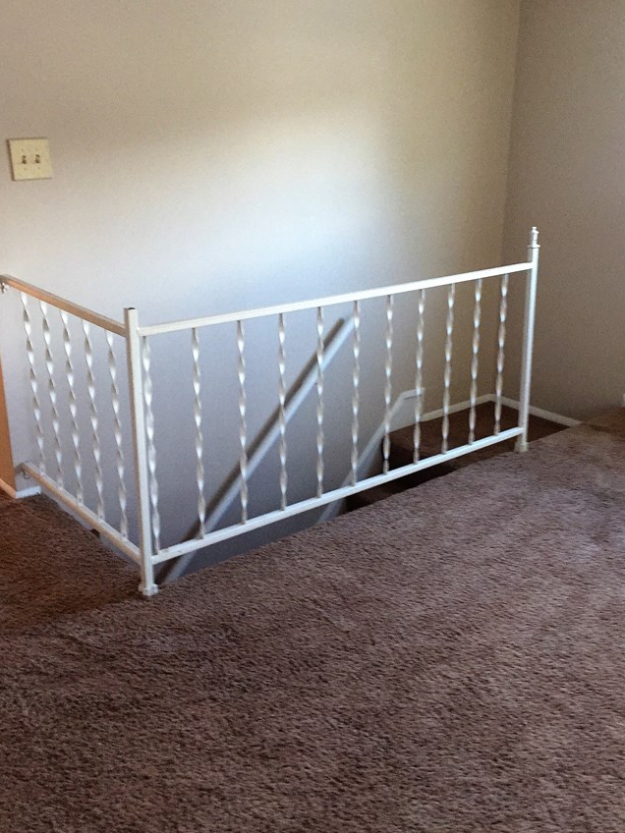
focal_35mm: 35
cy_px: 387
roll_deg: -0.3
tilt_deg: -17.3
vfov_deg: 52.6
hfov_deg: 40.6
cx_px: 348
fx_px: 843
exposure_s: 1/15
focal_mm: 4.15
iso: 250
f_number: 2.2
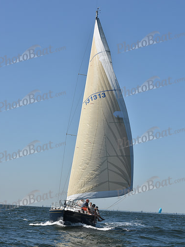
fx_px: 549
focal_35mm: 77
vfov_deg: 25.3
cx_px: 91
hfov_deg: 19.1
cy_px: 118
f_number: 8
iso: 250
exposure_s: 1/1250
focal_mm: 70
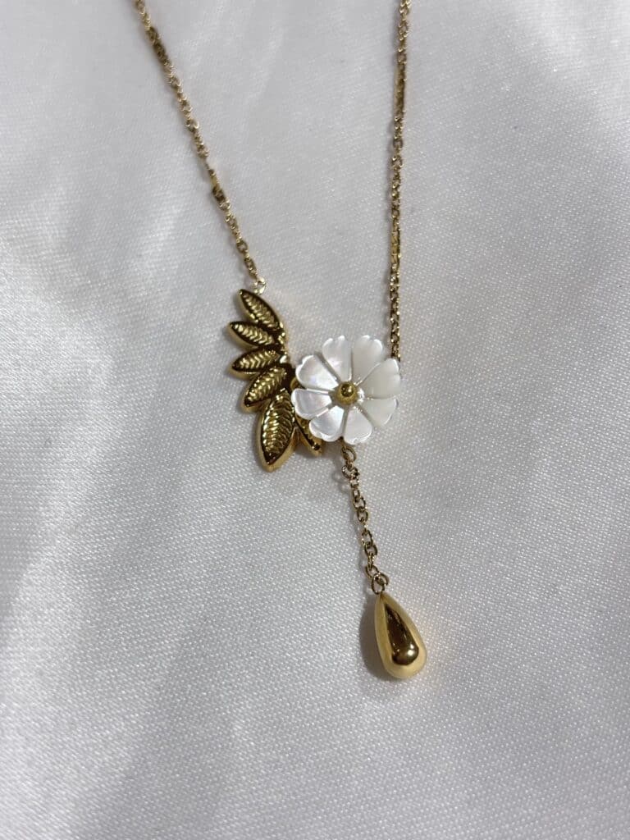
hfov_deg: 28.0
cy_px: 420
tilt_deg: -67.0
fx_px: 1262
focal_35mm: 52
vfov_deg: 36.8
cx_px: 315
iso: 32
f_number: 1.6
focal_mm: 5.96
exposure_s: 1/158
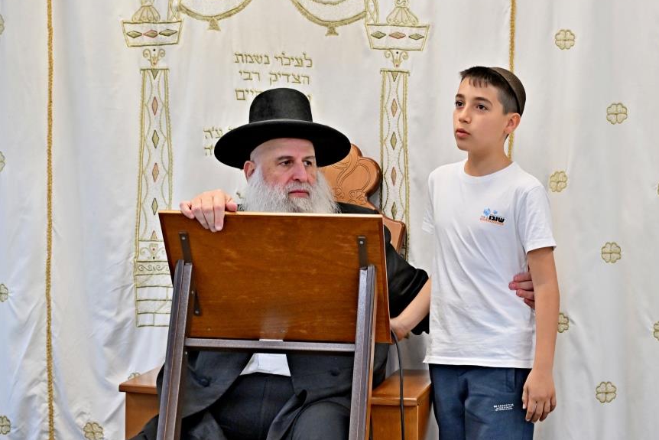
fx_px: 1501
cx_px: 362
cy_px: 239
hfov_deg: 24.7
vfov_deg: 16.7
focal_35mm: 82
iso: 1000
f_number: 4
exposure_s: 1/250
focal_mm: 69
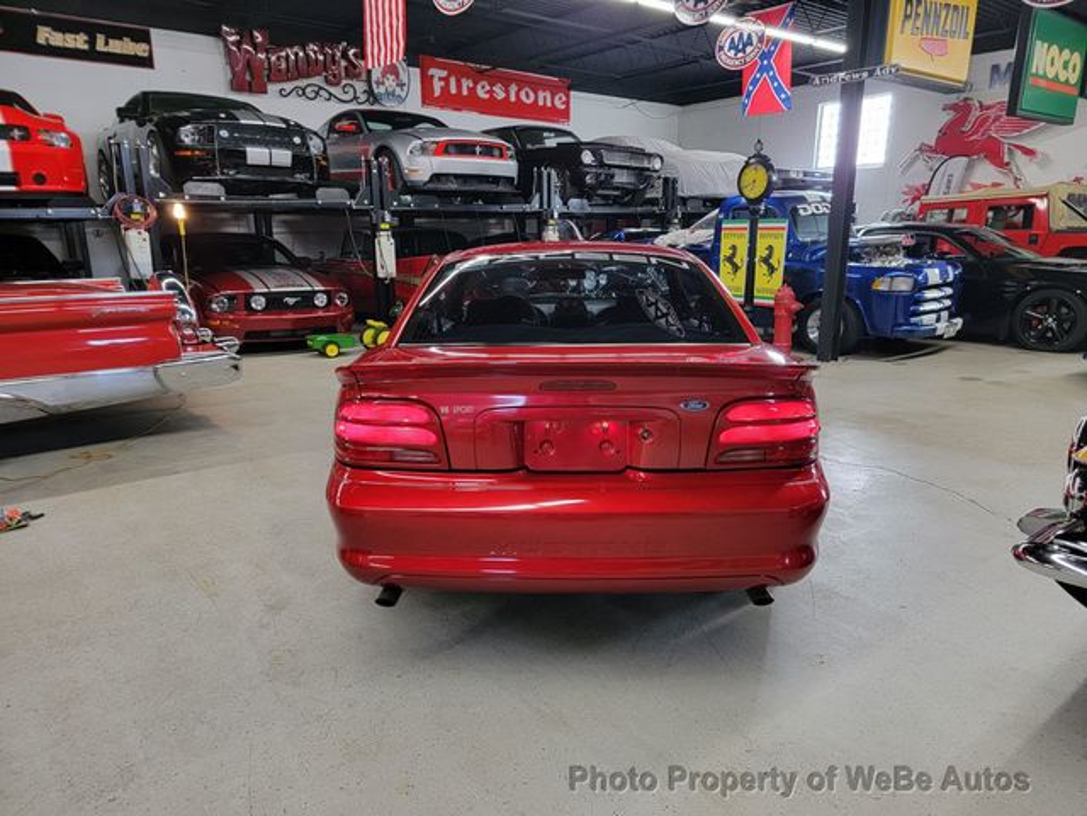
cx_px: 544
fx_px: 754
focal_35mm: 24
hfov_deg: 71.6
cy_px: 408
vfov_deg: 56.8
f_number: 1.8
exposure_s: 1/40
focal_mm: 6.7
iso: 200
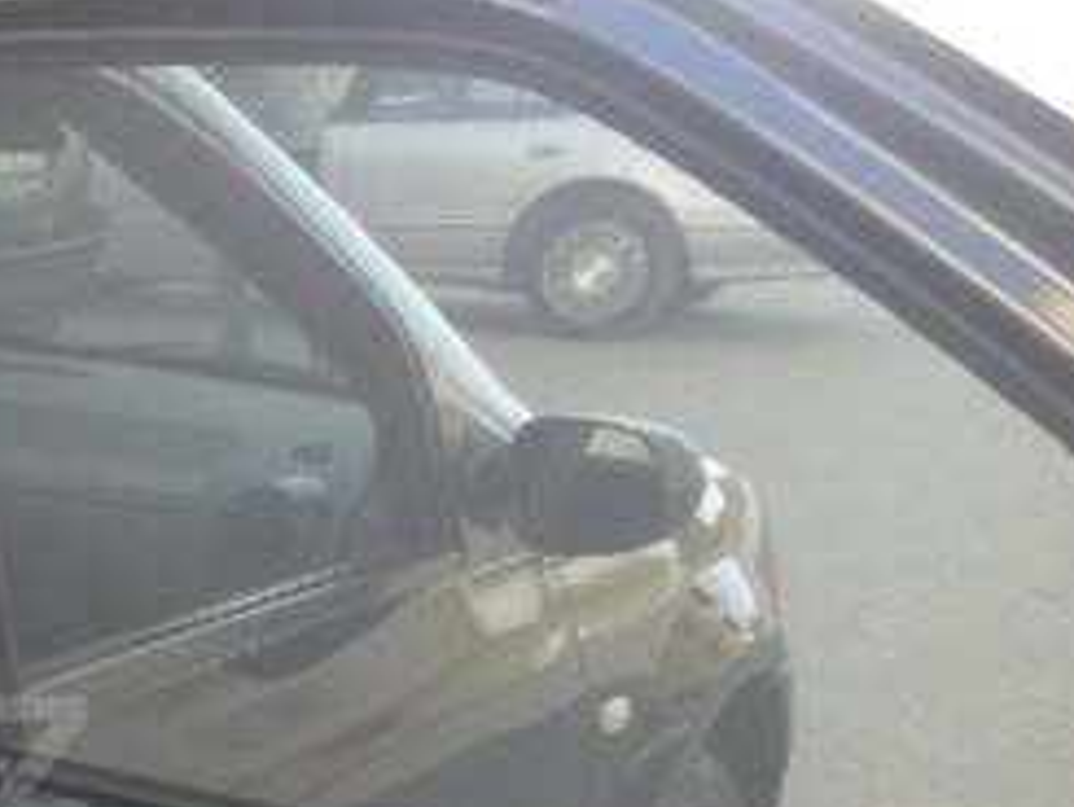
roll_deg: -2.2
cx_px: -359
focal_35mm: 89
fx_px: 2763
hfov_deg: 20.0
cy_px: 761
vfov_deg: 16.3
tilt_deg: -12.7
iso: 50
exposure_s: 1/120
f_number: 2.4
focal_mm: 4.12
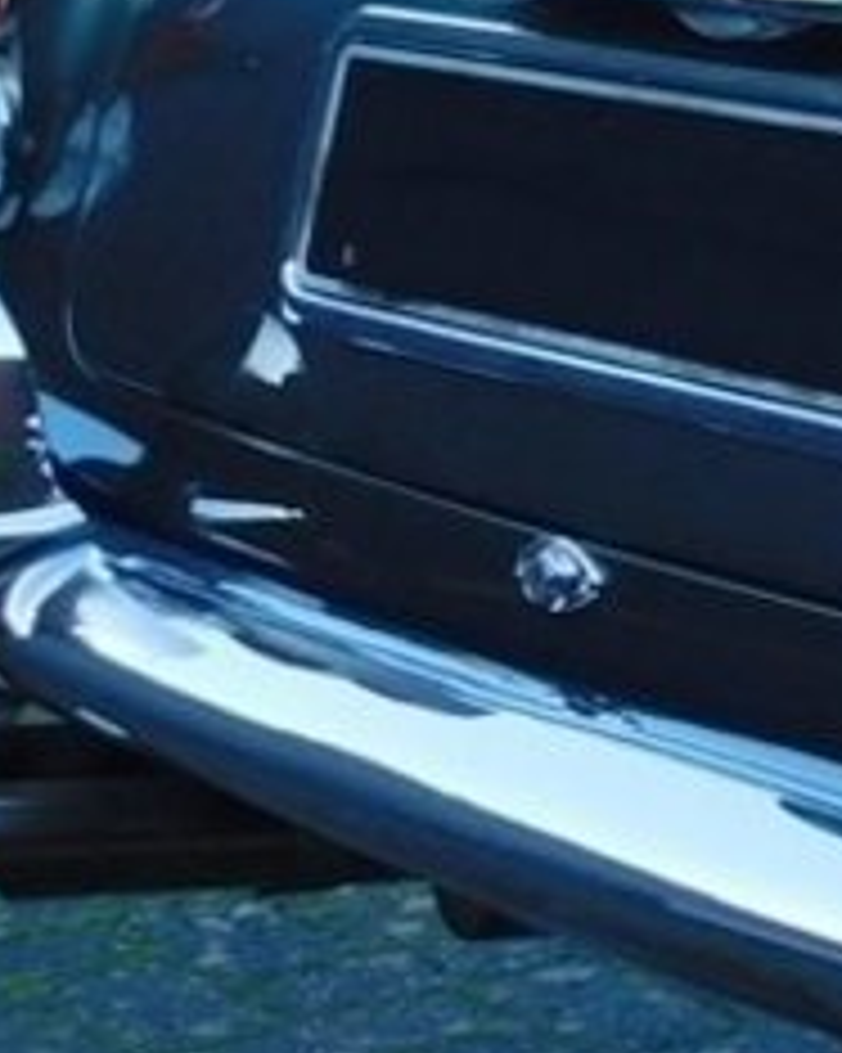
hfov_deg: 9.5
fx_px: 4364
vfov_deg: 13.5
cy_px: -63
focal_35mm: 140
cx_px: 2206
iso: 125
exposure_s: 1/160
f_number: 3.2
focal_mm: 4.9
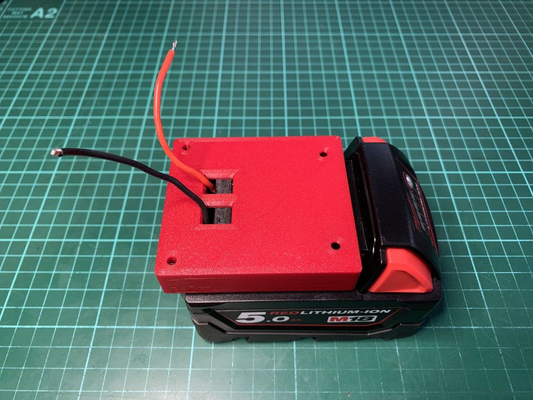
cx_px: 266
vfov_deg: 53.1
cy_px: 200
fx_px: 400
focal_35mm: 26
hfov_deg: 67.3
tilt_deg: -54.4
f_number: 1.8
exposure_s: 1/60
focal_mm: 4.25
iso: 100
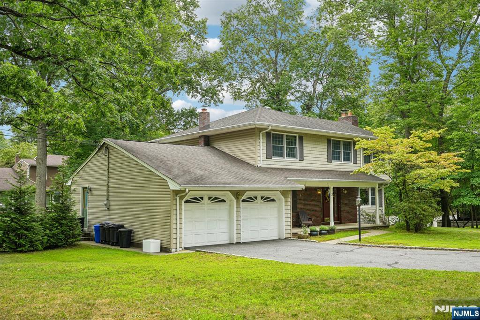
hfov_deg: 55.1
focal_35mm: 34
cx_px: 240
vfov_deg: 38.3
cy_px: 160
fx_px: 460
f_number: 8
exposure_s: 1/40
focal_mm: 34.5
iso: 100
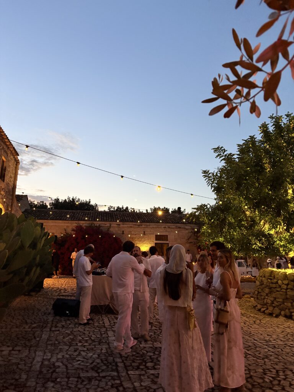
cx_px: 147
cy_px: 196
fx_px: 294
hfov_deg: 53.1
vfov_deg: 67.3
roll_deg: -0.8
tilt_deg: +12.1
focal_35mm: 26
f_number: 1.6
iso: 500
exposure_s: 1/33
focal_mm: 5.96
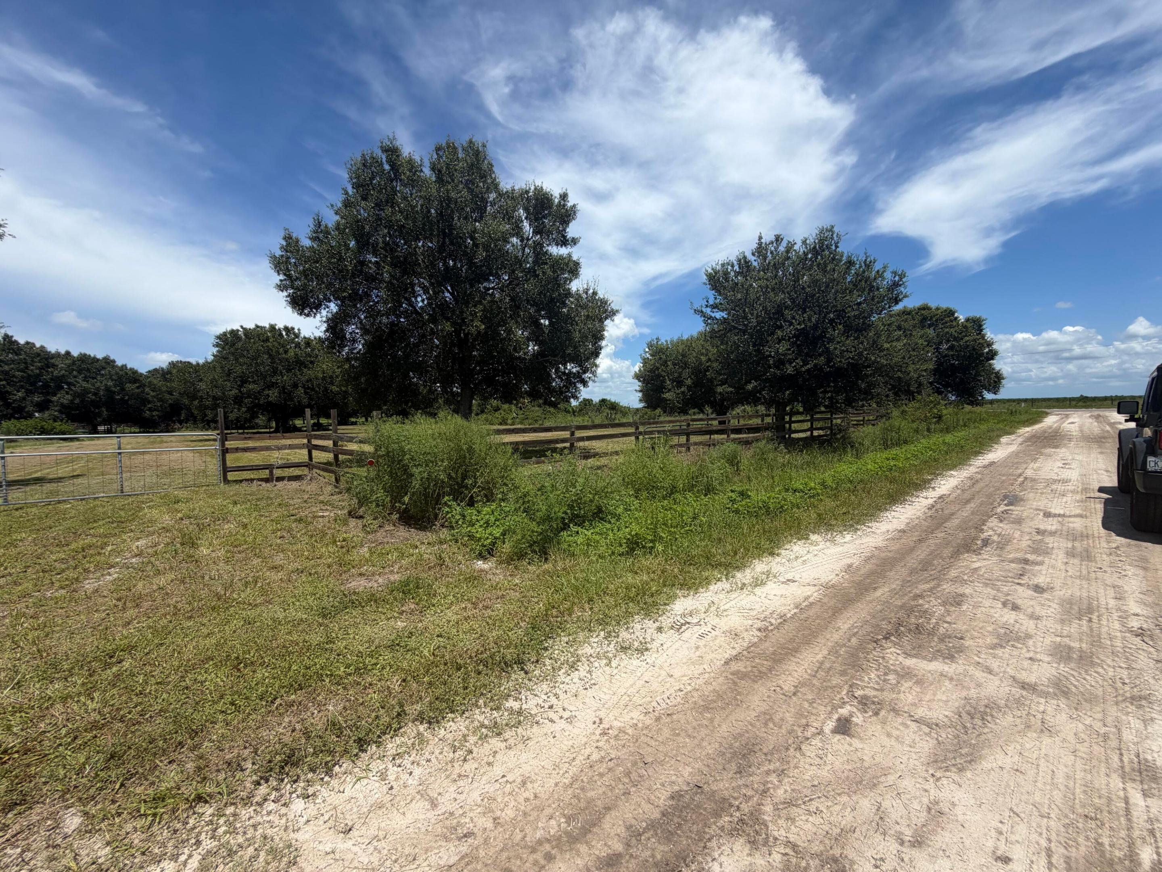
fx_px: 470
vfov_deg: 85.7
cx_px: 581
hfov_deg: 102.1
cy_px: 436
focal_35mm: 14
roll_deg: +0.8
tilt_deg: +0.2
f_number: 2.2
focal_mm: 2.22
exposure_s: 1/1050
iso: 20
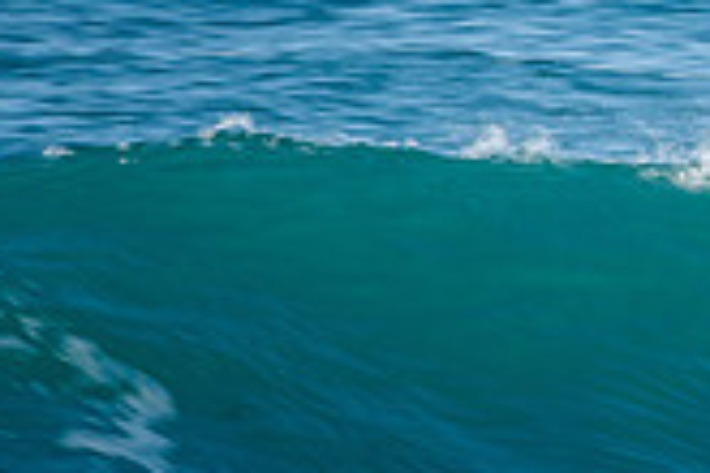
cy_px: 101
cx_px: 1273
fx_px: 55632
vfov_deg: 0.5
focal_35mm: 2821
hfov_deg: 0.7
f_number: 20
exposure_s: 1/30
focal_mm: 500
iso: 100
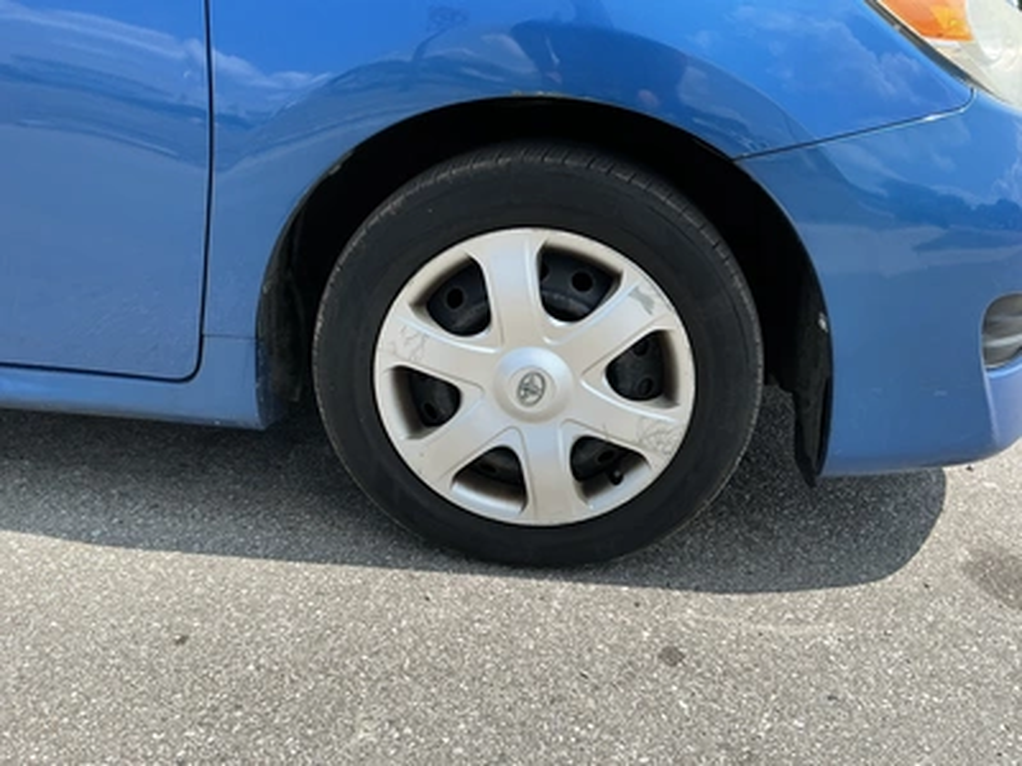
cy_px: 383
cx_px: 511
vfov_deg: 49.7
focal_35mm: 28
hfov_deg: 63.4
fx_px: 827
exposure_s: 1/1098
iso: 25
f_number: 1.8
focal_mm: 3
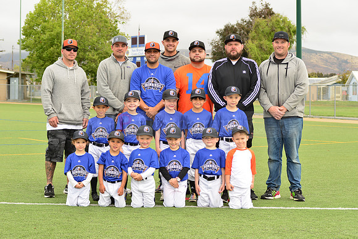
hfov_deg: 25.4
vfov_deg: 17.1
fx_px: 796
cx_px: 179
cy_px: 120
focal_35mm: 80
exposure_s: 1/200
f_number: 8
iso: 250
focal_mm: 80
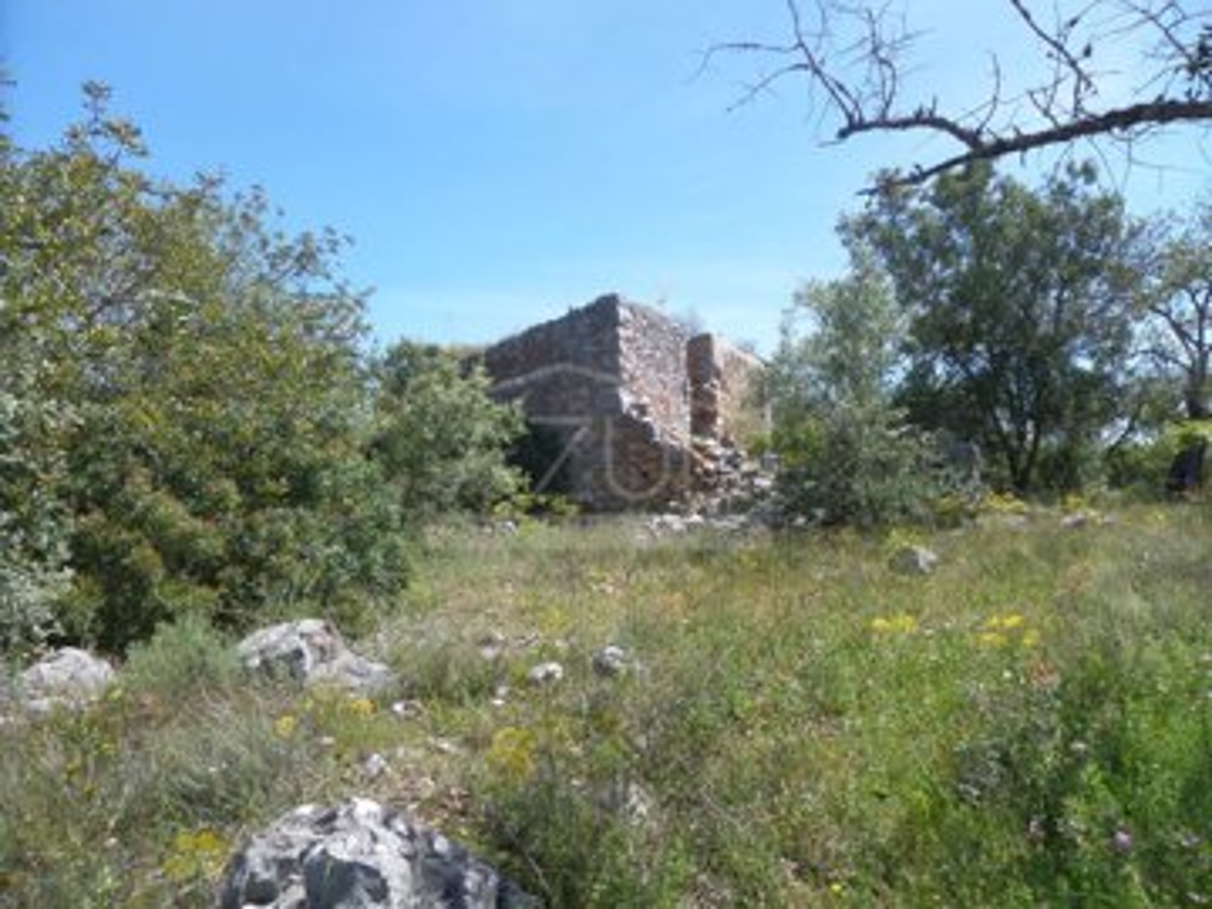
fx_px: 840
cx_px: 606
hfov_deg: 71.6
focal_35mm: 24
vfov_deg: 56.8
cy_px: 454
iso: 80
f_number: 3.1
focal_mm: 4.3
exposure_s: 1/750
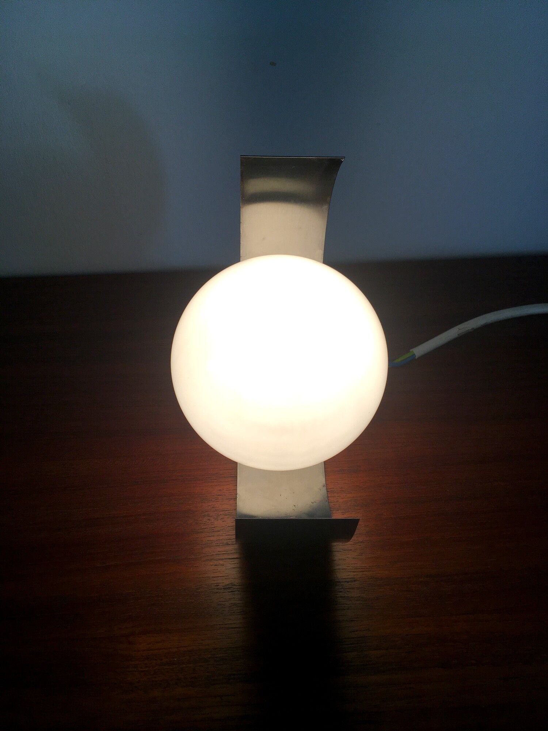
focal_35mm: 29
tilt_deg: -39.6
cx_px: 274
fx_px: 612
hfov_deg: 48.2
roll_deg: +1.3
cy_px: 366
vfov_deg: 61.7
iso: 32
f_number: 2.2
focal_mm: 4.15
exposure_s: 1/100
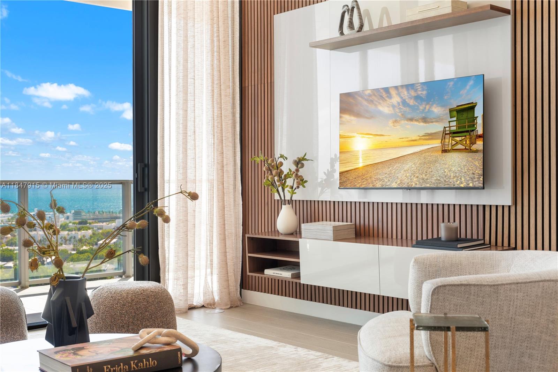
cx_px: 279
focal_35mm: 45
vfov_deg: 29.9
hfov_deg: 43.6
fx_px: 697
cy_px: 186
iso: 320
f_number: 8
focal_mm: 45
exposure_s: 1/200
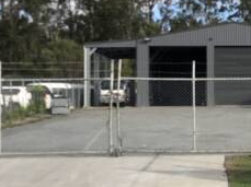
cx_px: 225
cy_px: 71
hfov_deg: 19.7
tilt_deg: +3.2
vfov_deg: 15.0
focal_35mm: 98
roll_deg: -0.5
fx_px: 709
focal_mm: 4
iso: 20
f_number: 1.8
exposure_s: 1/1066
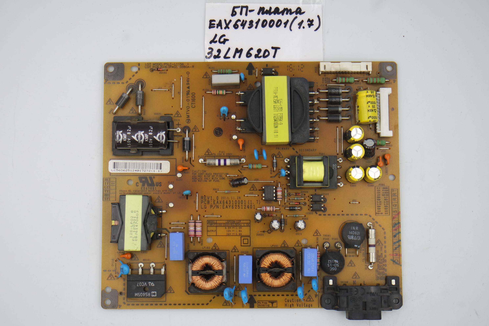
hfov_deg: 36.9
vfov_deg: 25.1
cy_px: 163
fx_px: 733
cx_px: 244
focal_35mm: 54
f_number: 5
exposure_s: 1/125
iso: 200
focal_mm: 20
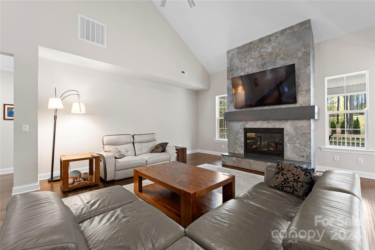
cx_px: 188
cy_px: 125
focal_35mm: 15
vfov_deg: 75.8
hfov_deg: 98.9
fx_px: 160
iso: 160
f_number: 6.3
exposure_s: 1/2
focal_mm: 15.4
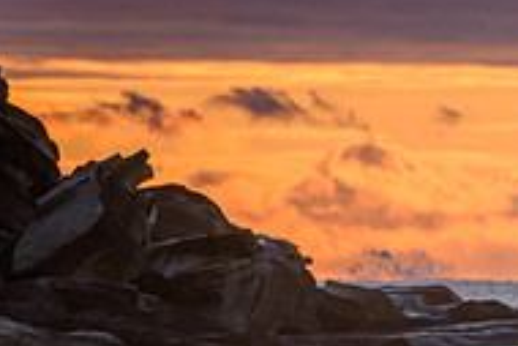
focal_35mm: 960
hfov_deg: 2.1
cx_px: 387
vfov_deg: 1.4
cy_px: 514
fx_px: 13823
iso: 900
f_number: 5.6
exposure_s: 1/1250
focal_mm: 210
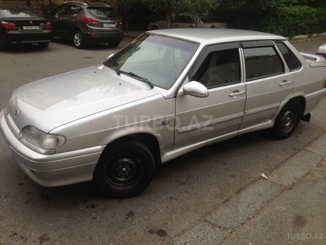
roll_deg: +0.9
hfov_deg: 55.4
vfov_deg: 42.9
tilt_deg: -22.4
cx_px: 163
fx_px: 311
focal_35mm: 33
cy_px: 122
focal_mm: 4.12
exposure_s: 1/616
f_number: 2.4
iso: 50
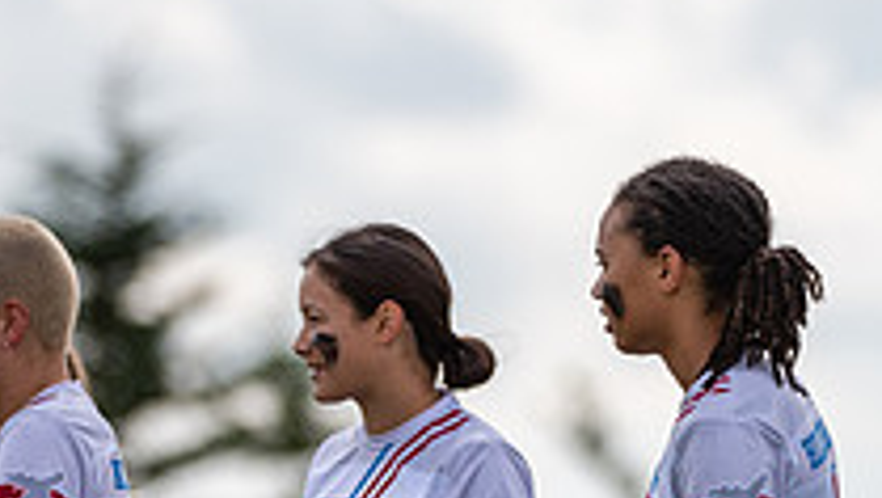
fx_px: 30641
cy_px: 753
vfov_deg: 0.9
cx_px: 38
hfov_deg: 1.6
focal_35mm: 1309
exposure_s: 1/1250
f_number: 4
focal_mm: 300
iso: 140
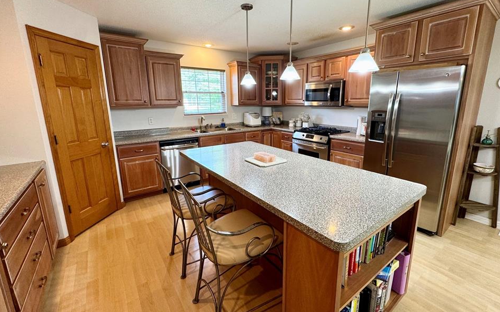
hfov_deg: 97.8
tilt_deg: -11.3
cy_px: 145
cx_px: 258
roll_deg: +0.6
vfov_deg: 71.2
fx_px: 218
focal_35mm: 16
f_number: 2.2
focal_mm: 2.22
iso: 200
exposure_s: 1/60
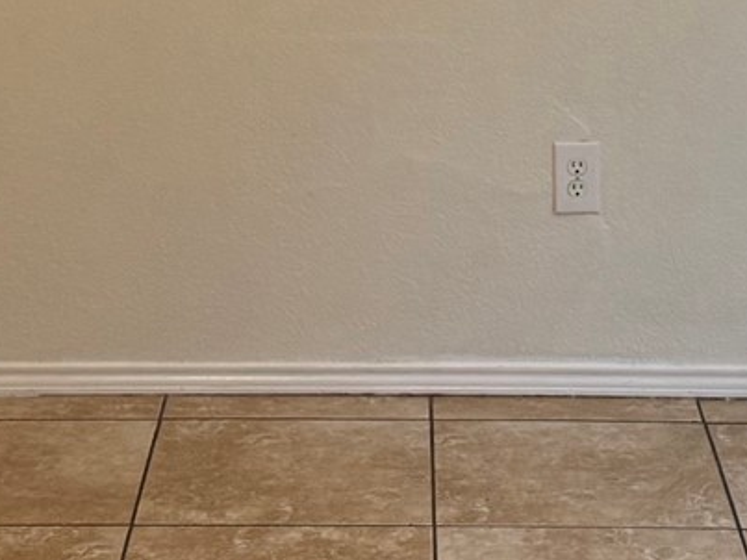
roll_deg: +0.0
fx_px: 2632
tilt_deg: -3.3
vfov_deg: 11.5
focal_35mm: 122
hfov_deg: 16.2
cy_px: -330
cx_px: 360
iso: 160
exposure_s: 1/120
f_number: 1.78
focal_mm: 6.76
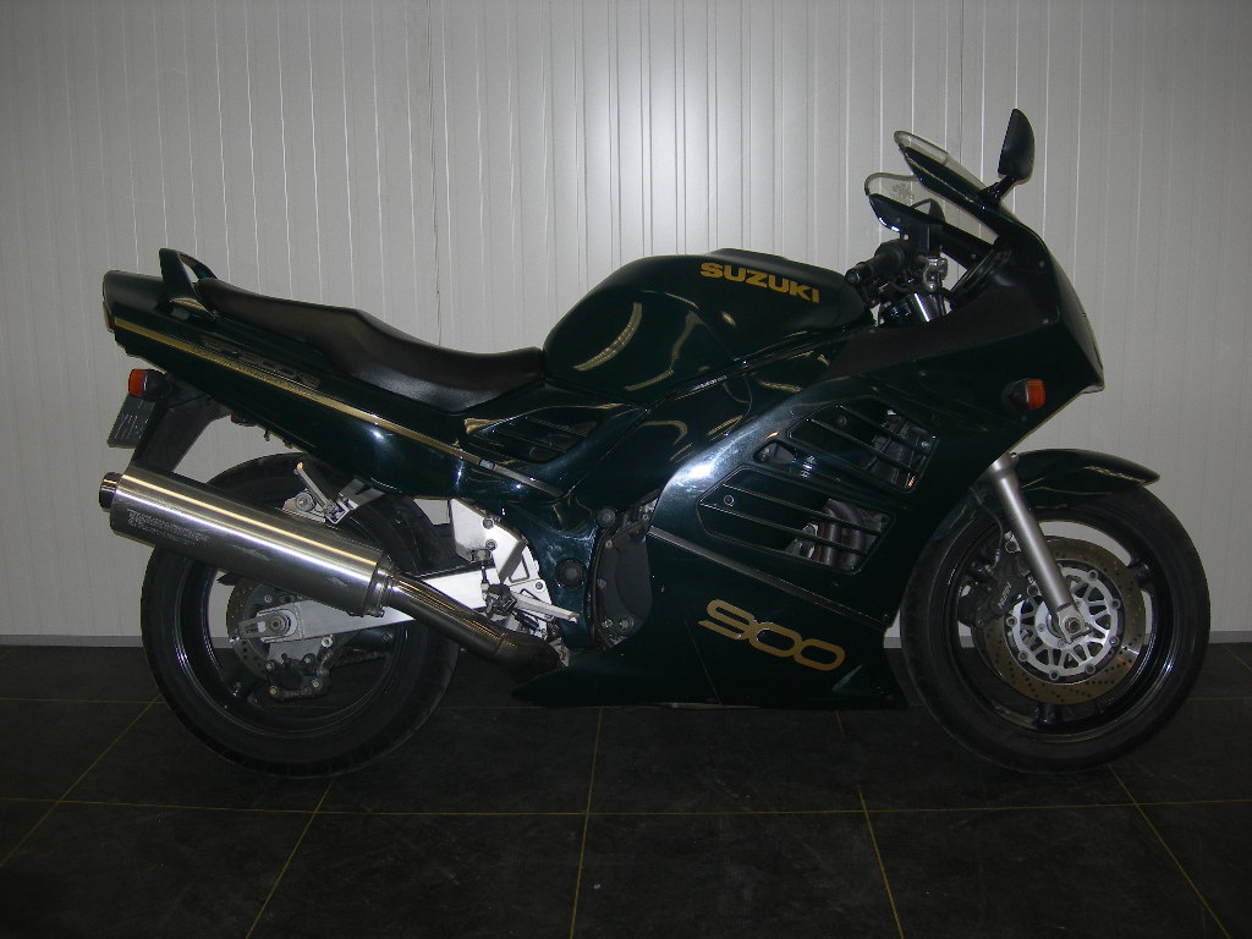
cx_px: 626
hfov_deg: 49.0
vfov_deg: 37.7
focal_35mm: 38
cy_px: 470
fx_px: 1374
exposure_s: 1/60.1
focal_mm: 7.8
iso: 50
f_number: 2.8
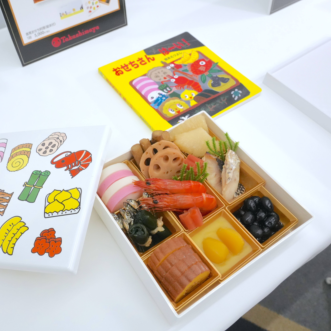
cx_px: 122
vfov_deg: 52.5
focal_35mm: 31
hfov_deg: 51.9
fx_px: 335
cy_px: 164
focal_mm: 24
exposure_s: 1/400
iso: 6400
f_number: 8
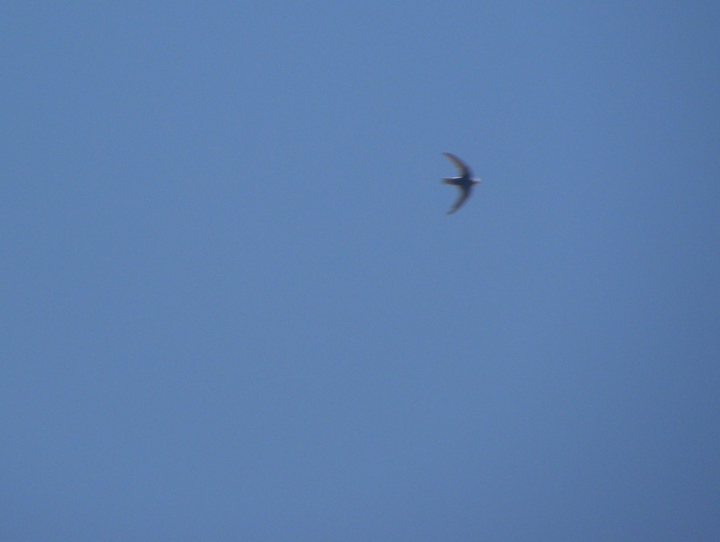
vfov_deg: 2.7
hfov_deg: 3.6
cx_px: 360
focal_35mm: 550
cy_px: 271
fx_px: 11452
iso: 102
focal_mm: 97.8
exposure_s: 1/800
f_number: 5
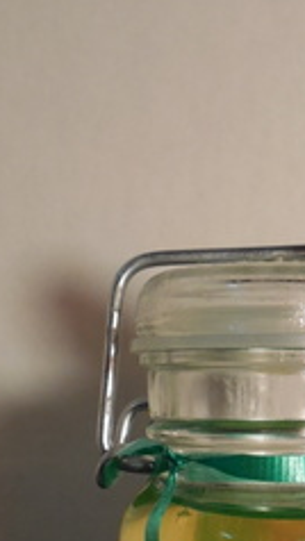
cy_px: 484
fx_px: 977
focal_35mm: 68
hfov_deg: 17.5
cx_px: 271
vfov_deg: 29.7
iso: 400
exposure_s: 1/25
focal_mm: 5.6
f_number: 3.6
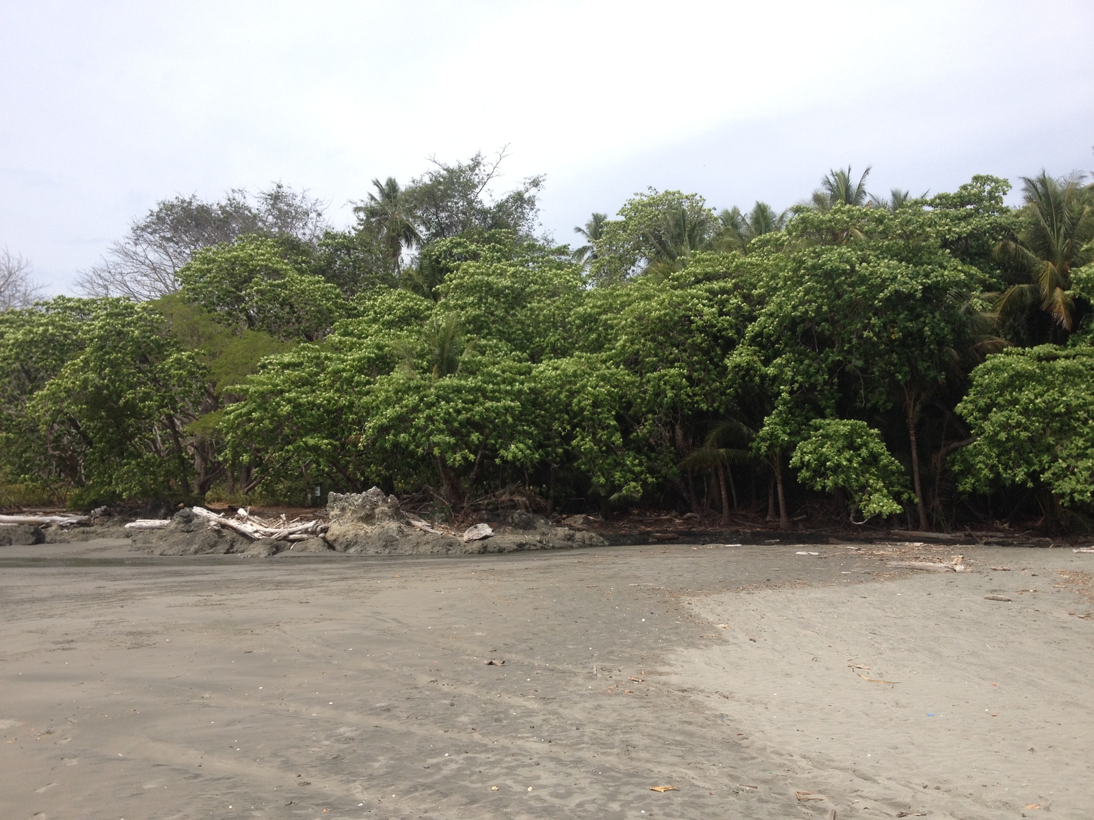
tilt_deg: +1.5
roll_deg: -0.1
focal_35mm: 35
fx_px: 1106
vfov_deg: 40.7
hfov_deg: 52.6
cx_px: 547
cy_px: 410
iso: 50
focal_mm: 4.28
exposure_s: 1/1672
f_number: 2.4
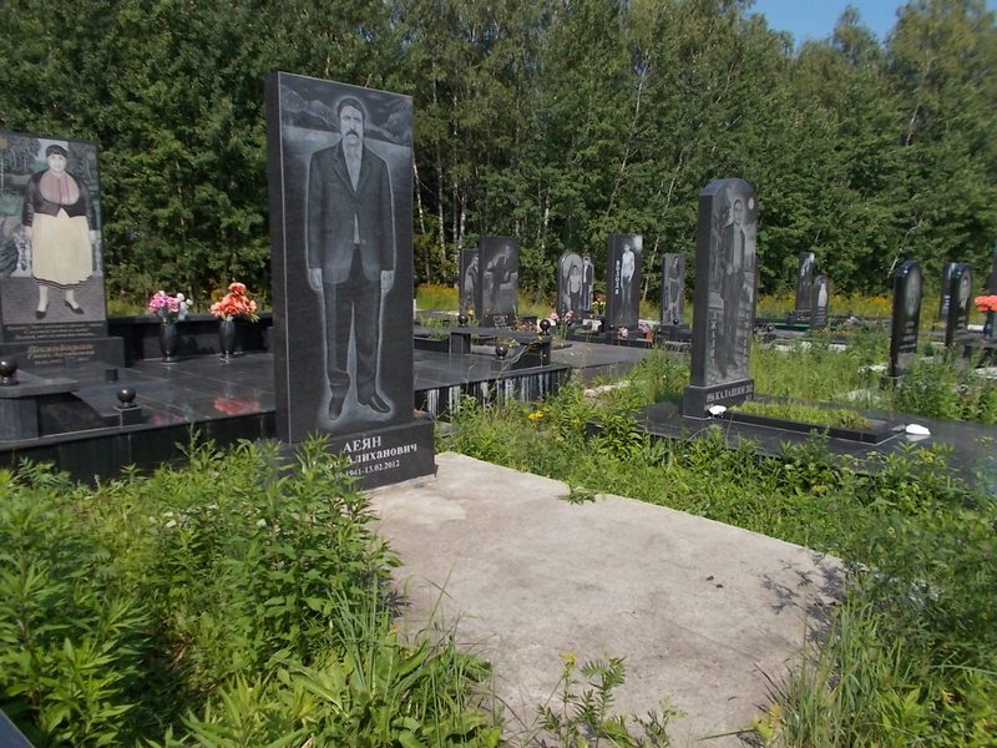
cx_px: 498
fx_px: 749
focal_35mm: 26
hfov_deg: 67.3
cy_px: 374
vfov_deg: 53.1
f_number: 8
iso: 80
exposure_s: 1/160
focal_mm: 4.6
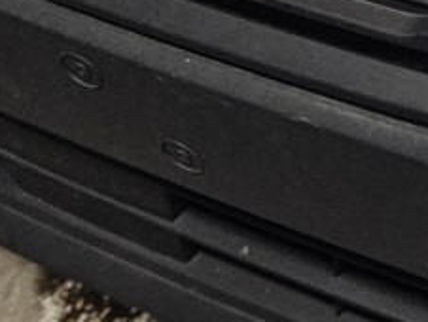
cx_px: 765
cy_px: -345
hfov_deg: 13.6
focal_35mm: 130
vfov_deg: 10.4
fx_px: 1609
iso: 500
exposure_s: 1/120
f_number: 1.8
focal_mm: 5.4
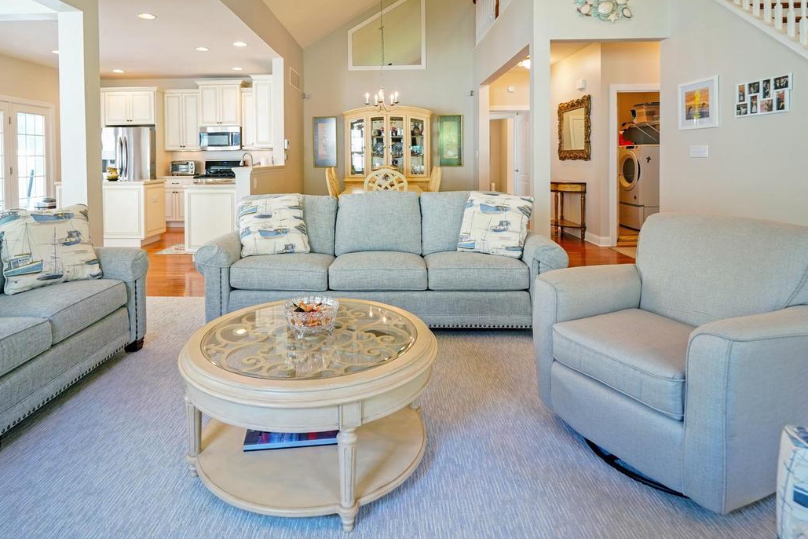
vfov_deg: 57.8
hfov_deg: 81.1
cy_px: 167
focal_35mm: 21
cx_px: 373
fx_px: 471
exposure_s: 1/30
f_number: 2.8
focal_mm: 10
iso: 250
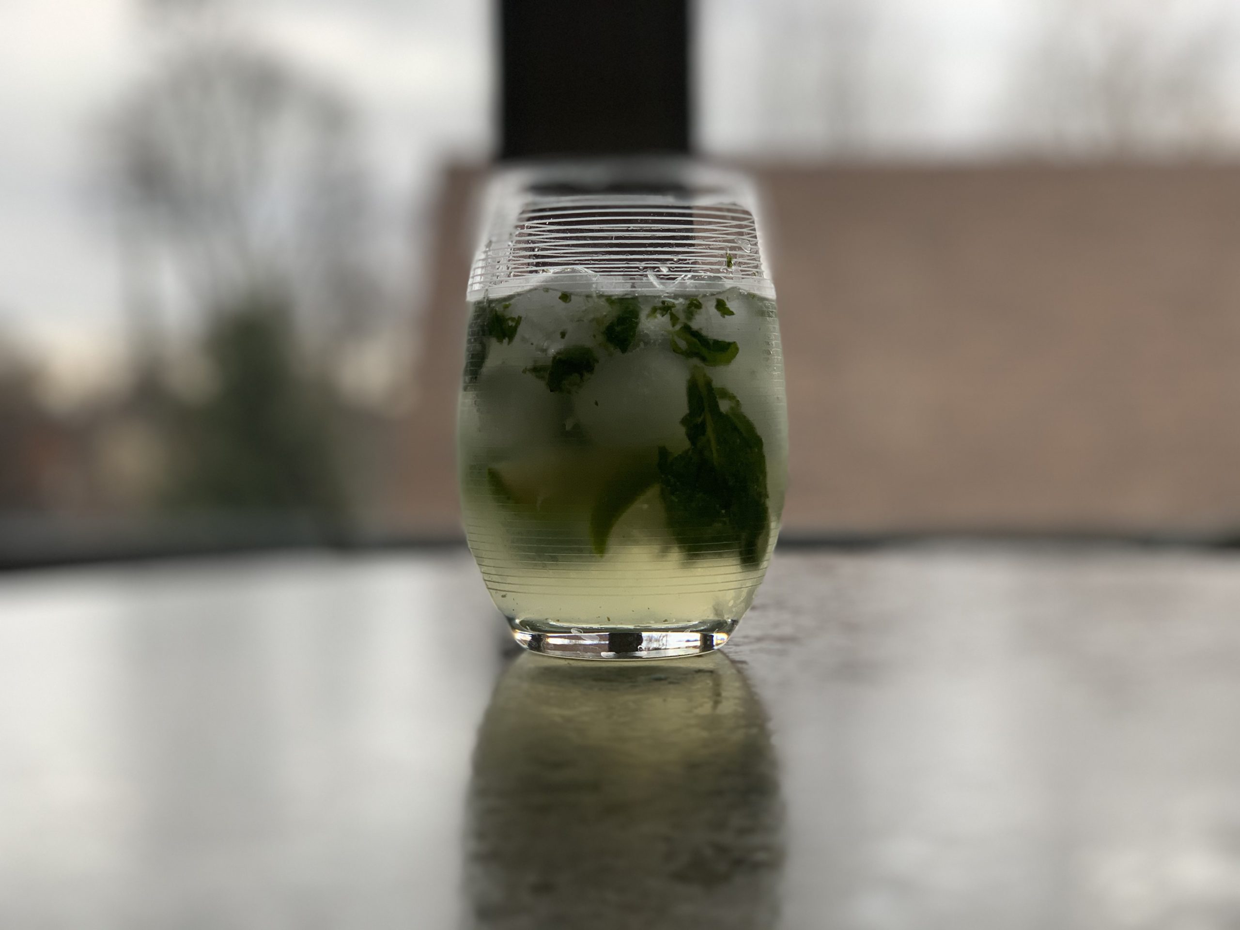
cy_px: 465
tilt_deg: -0.8
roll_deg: +0.3
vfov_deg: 28.0
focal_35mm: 52
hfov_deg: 36.8
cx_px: 620
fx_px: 1863
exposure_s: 1/122
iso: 50
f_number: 2.4
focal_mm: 6
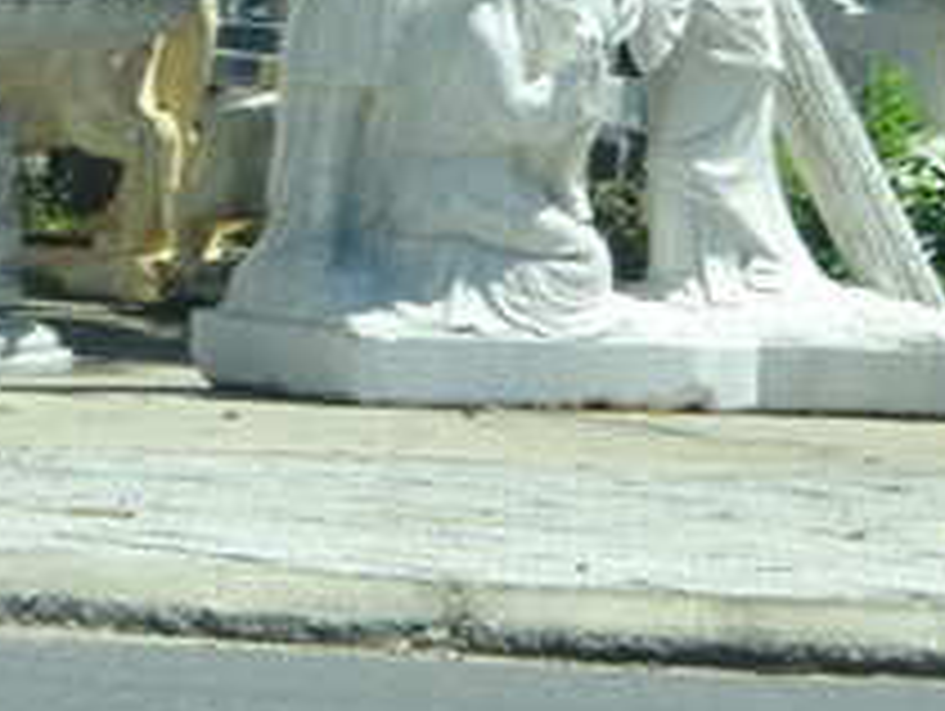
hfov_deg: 4.0
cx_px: -81
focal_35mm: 500
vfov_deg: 3.0
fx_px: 13665
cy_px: -101
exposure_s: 1/250
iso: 80
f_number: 5.6
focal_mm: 25.66
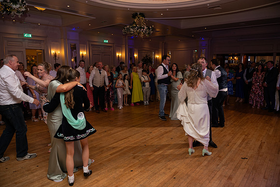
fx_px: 187
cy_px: 94
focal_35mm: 24
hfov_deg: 73.7
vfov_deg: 53.2
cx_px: 140
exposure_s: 1/160
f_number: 3.5
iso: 500
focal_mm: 24
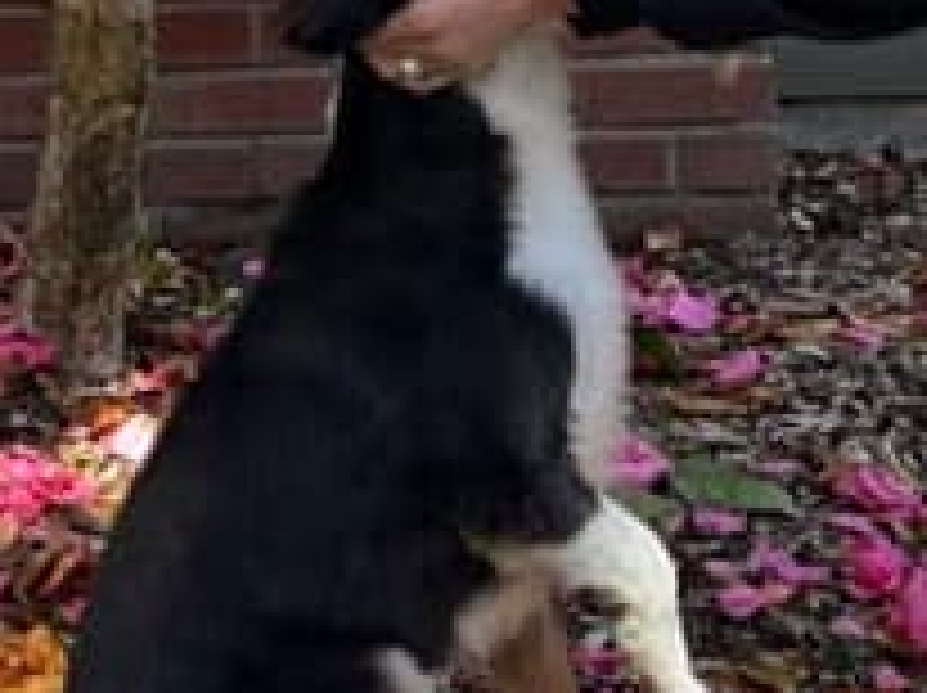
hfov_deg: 15.4
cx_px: 45
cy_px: -526
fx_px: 3370
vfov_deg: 11.0
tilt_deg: -1.0
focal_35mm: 126
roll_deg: +2.8
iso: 80
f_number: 1.78
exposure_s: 1/383
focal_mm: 6.86
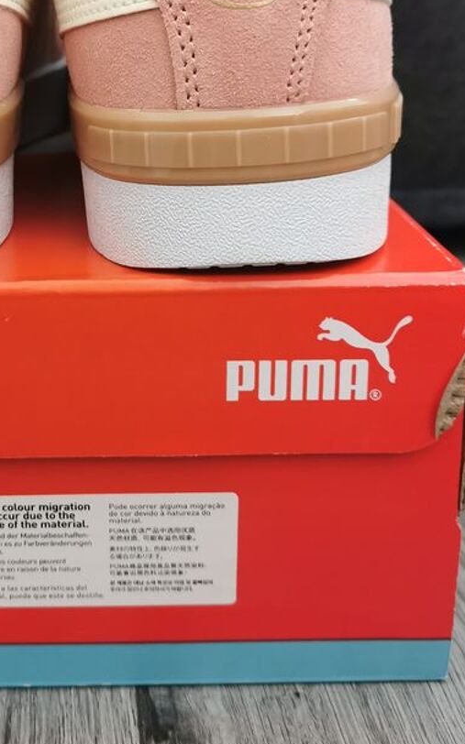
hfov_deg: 26.8
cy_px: 210
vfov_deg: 41.7
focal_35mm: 47
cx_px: 84
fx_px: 954
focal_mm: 5.58
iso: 400
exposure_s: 1/33.3
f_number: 1.8
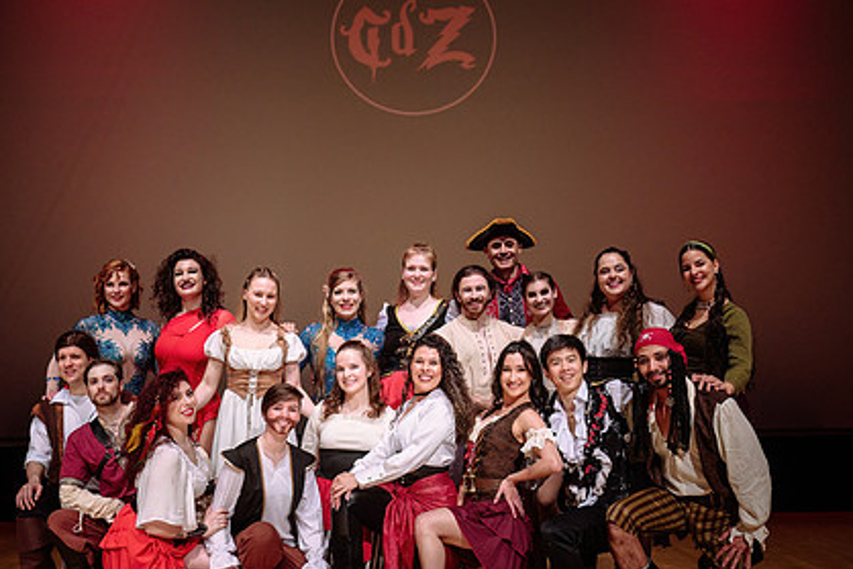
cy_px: 253
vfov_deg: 21.6
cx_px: 424
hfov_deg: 31.9
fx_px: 1493
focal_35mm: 63
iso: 1250
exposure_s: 1/320
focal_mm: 40
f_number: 3.5
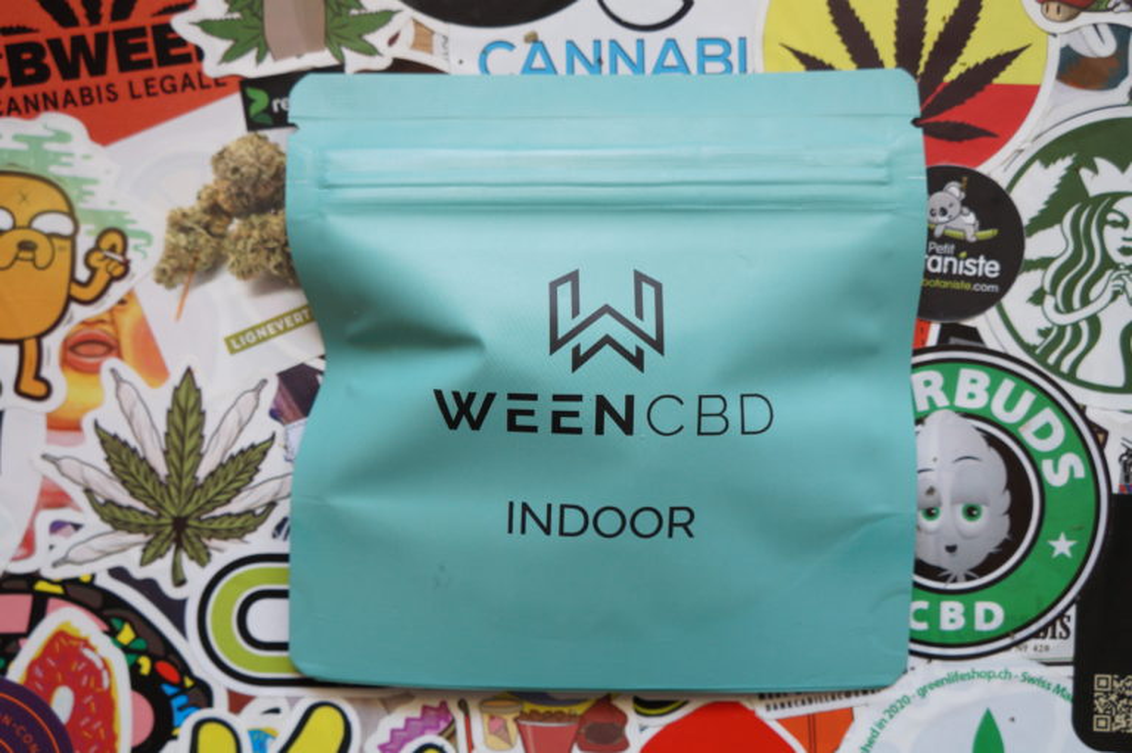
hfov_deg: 49.6
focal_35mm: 39
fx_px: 1226
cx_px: 566
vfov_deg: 34.2
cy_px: 376
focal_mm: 26
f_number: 5
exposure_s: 1/100
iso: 400
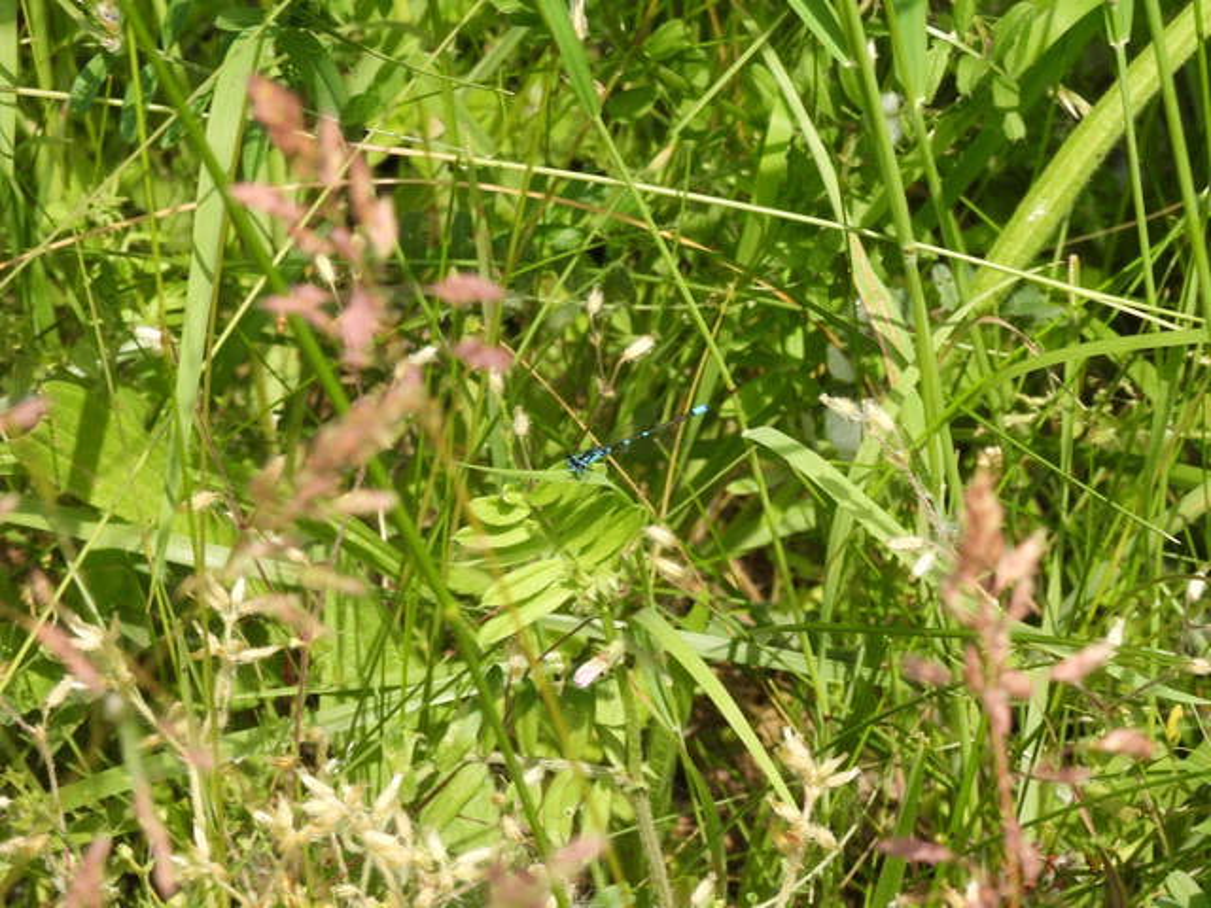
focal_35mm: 240
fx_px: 8396
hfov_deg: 8.2
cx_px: 606
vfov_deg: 6.2
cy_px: 454
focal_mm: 42.8
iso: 100
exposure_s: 1/200
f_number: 6.3
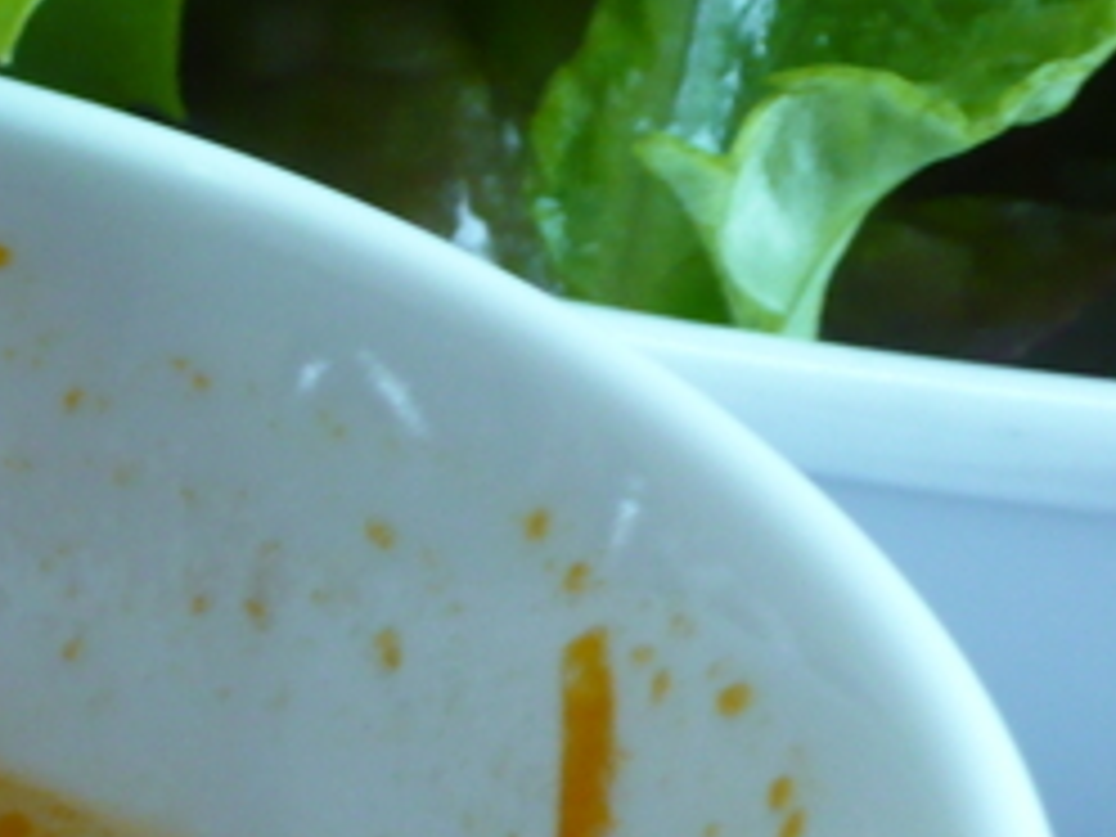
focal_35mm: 339
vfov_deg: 4.4
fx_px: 10929
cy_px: 576
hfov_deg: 5.8
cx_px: -266
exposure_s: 1/20
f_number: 5
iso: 200
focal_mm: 17.4
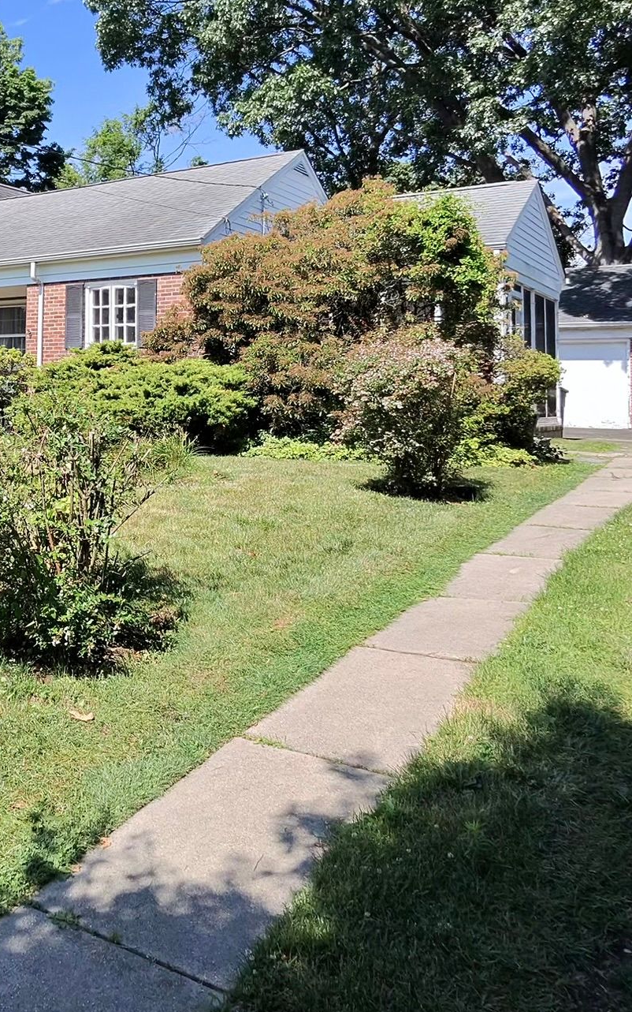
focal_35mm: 22
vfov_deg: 77.2
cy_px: 341
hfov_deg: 48.7
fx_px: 606
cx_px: 53
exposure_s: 1/667
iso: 54
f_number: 2.2
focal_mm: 2.24
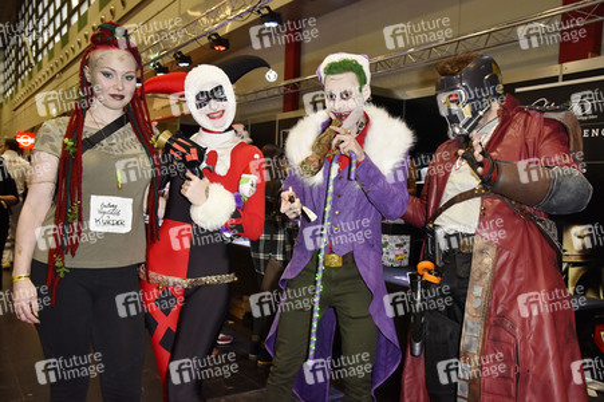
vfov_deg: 41.1
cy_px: 201
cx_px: 302
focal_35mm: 32
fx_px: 536
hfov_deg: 58.8
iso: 1250
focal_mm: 32
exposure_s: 1/125
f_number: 6.3
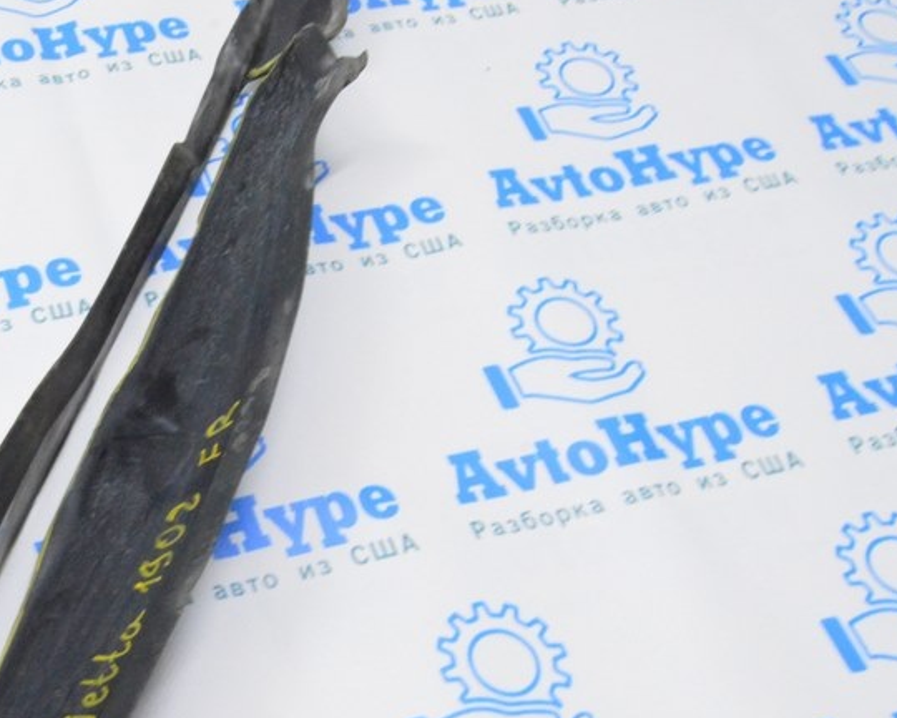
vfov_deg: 31.0
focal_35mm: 48
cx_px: 121
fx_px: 1274
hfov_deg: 36.8
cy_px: 518
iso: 6400
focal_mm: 18
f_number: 20
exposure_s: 1/20
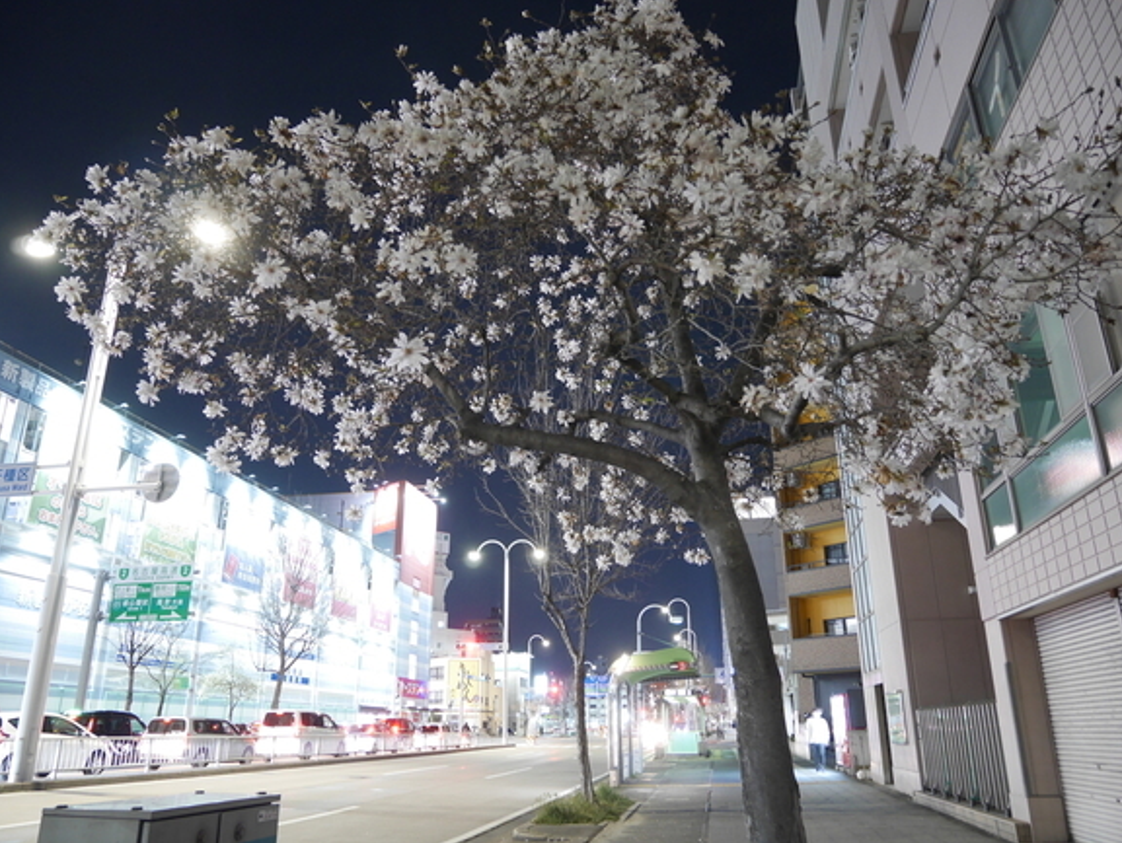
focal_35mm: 25
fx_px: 811
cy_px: 429
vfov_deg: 54.9
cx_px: 553
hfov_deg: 69.3
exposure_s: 1/2
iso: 800
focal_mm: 12
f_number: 3.5
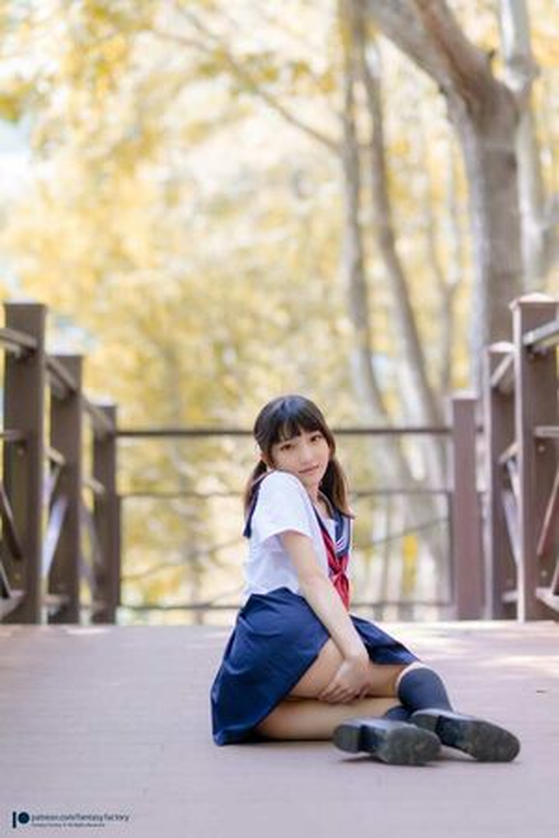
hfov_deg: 16.1
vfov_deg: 23.9
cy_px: 419
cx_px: 280
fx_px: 1980
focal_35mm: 85
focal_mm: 85
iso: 100
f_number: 2
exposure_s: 1/160
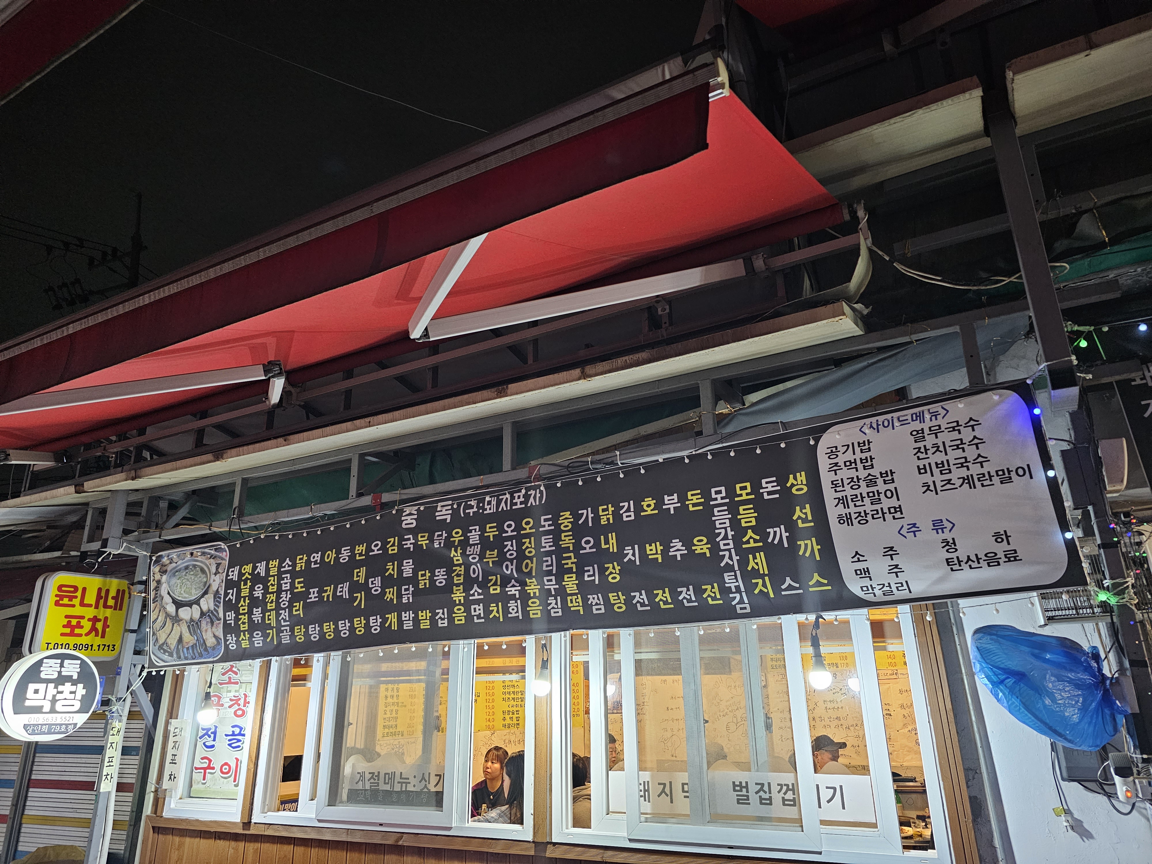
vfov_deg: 58.9
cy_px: 432
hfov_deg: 73.9
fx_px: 765
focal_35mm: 23
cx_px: 576
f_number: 1.7
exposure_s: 1/60
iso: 500
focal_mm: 6.3
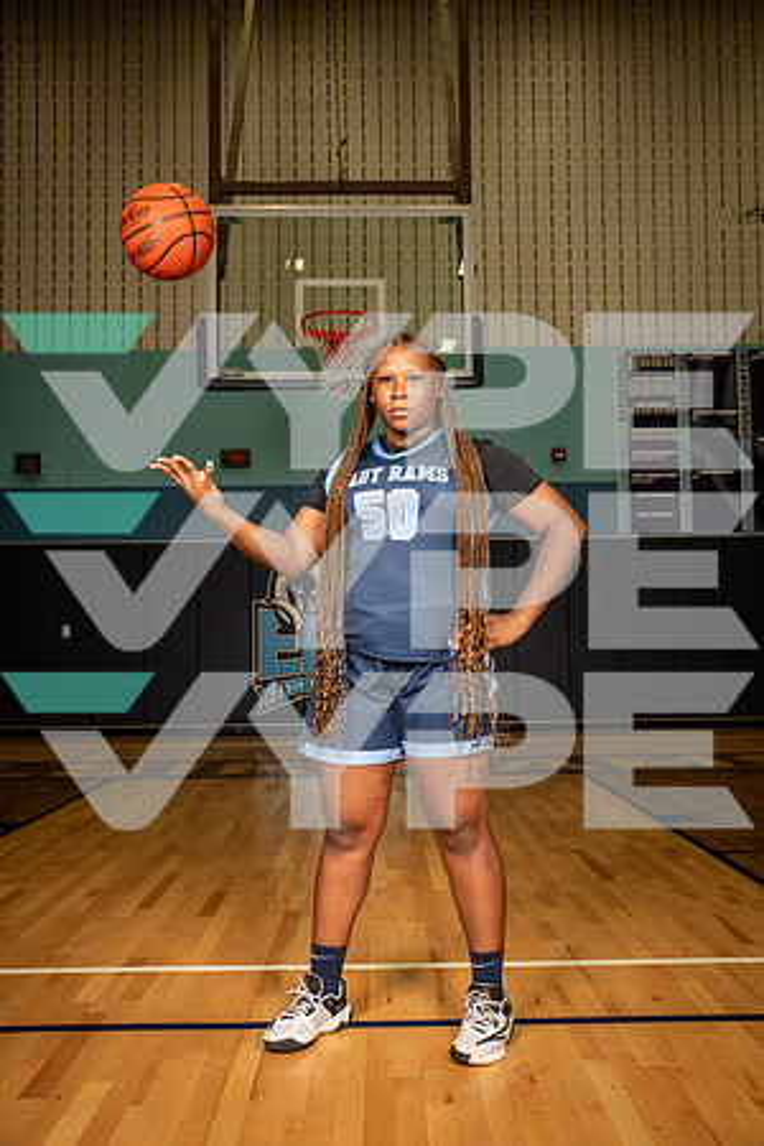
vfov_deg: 53.1
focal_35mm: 36
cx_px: 382
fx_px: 1146
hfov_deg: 36.9
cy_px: 573
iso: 640
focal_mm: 36
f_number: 6.3
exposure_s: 1/320
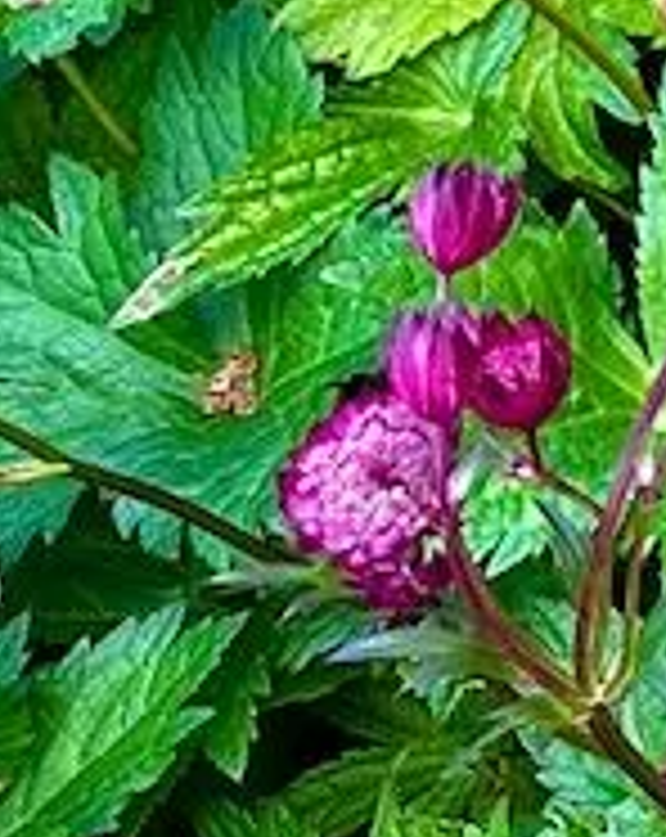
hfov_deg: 9.1
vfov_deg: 12.8
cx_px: 1940
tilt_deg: -43.2
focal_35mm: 140
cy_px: -544
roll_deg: -3.8
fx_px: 3461
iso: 40
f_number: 1.6
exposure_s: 1/181
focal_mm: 5.96
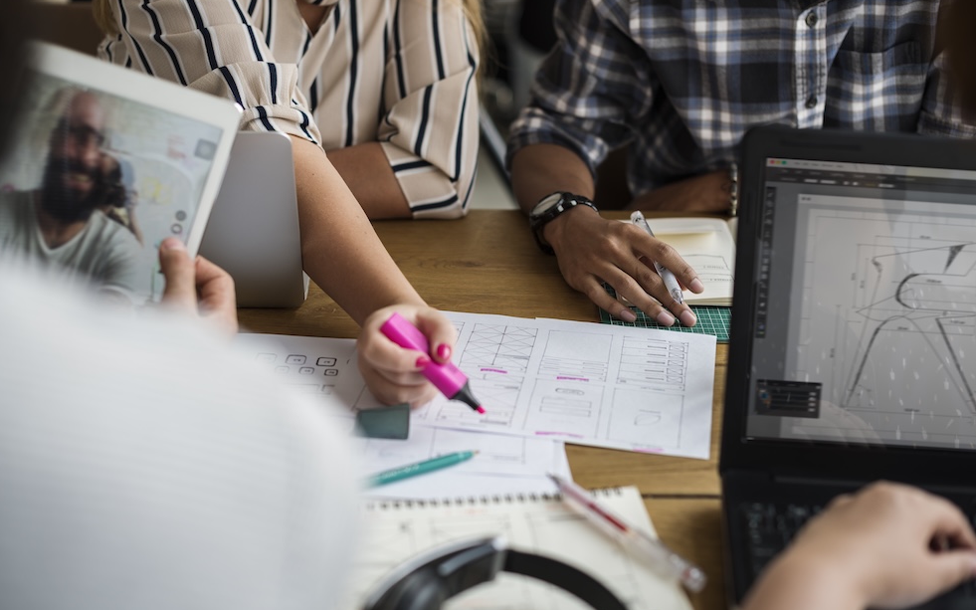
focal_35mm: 52
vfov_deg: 24.9
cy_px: 303
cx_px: 486
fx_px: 1383
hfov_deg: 38.9
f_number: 2.5
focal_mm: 50
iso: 100
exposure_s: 1/250
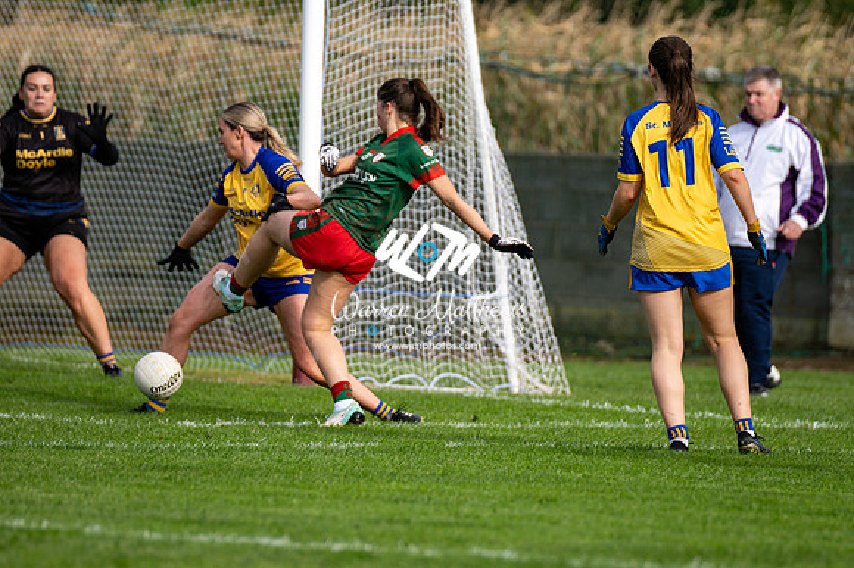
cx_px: 427
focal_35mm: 450
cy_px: 284
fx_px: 10669
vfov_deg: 3.1
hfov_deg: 4.6
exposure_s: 1/4000
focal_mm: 300
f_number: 2.8
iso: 280
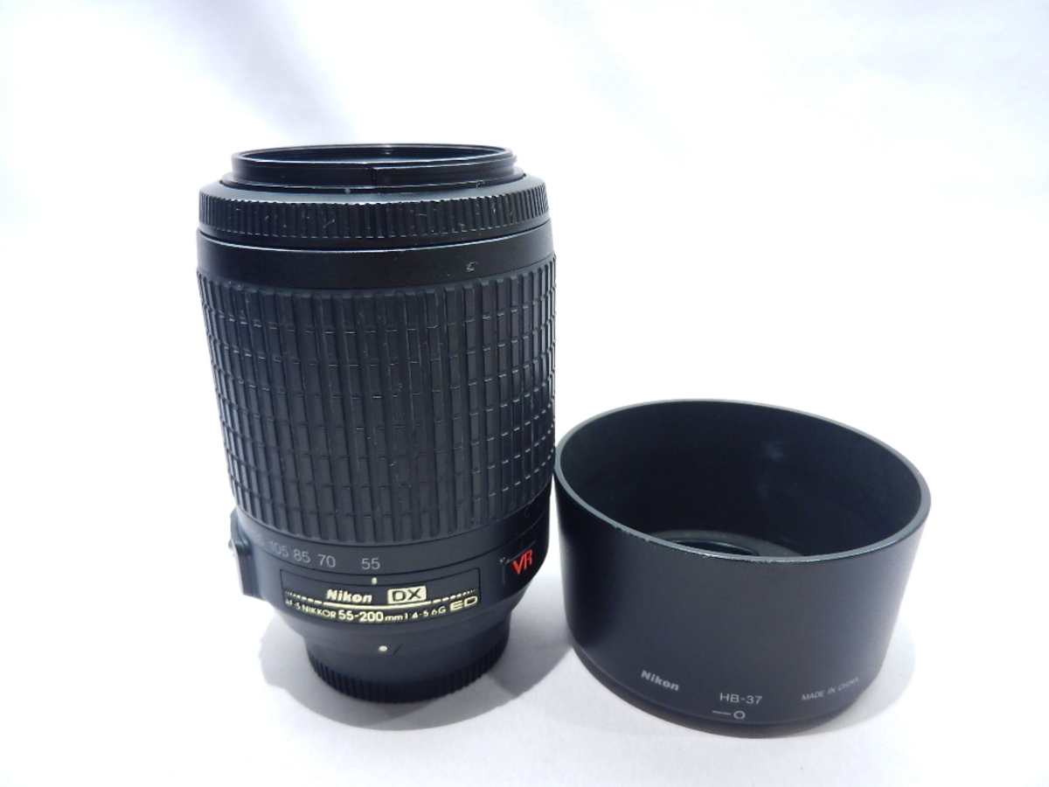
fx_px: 758
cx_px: 524
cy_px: 394
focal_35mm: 25
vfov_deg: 54.9
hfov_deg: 69.4
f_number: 3.5
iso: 180
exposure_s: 1/30
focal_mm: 4.5
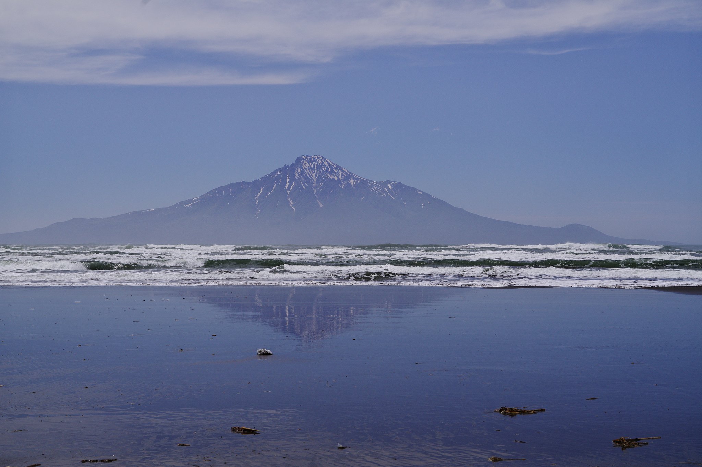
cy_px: 234
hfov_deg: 28.1
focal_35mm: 72
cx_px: 351
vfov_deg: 18.9
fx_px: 1403
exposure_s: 1/250
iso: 200
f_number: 11
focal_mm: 48
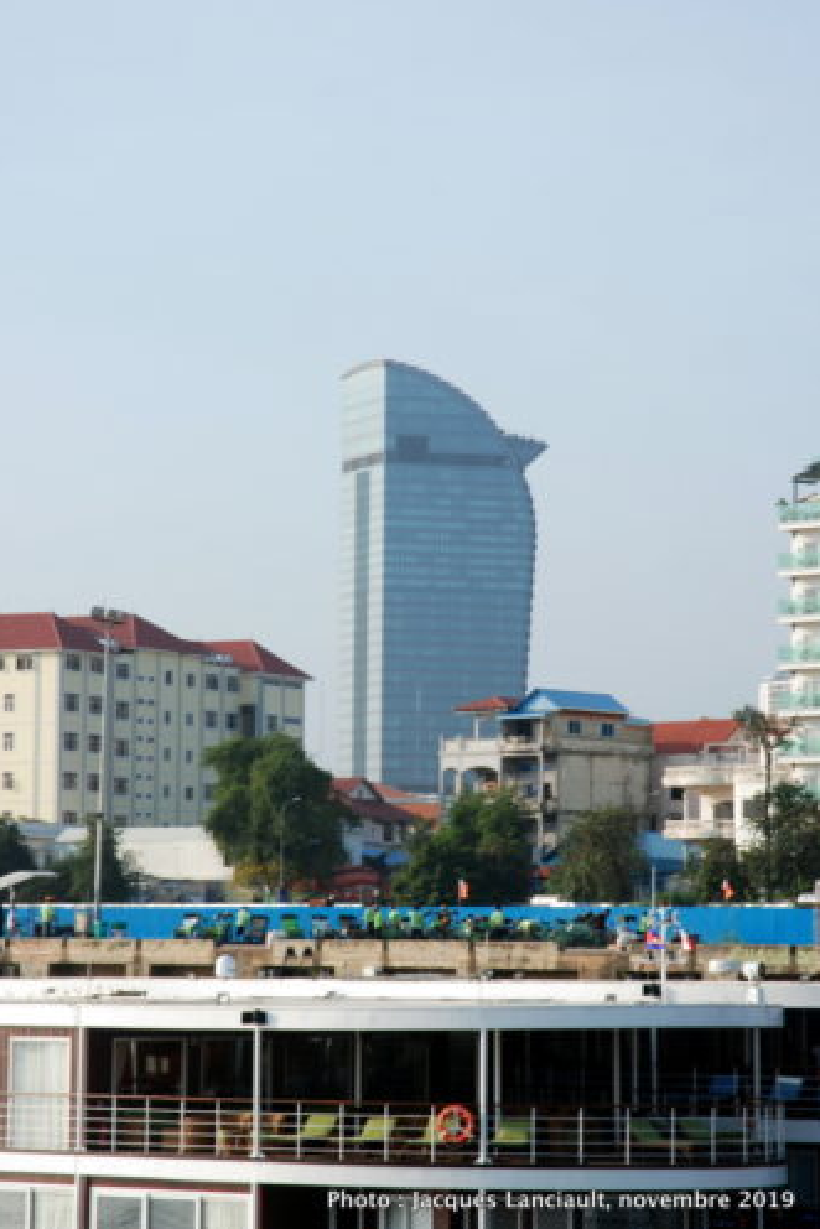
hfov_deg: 12.9
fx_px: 3619
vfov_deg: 19.3
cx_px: 410
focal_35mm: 106
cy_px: 617
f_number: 14
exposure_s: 1/50
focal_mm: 70
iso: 100
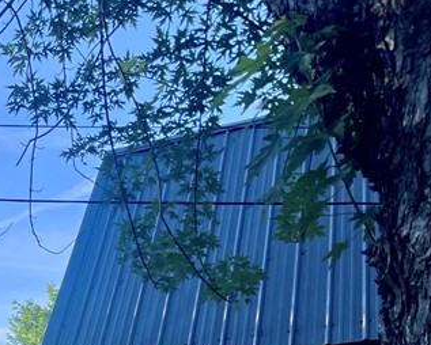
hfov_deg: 19.8
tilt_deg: +2.9
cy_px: 496
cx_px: -234
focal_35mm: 82
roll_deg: +0.6
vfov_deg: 17.2
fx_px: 1047
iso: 50
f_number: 1.6
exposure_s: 1/1441
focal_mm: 5.1
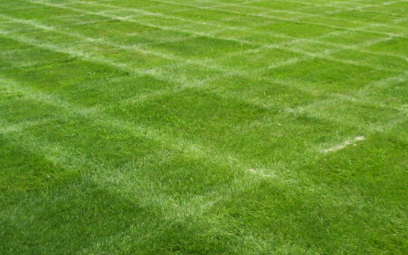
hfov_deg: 35.4
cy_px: 98
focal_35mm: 57
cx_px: 264
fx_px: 634
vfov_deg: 22.7
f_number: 4.5
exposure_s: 1/329
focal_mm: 4.99
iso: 100
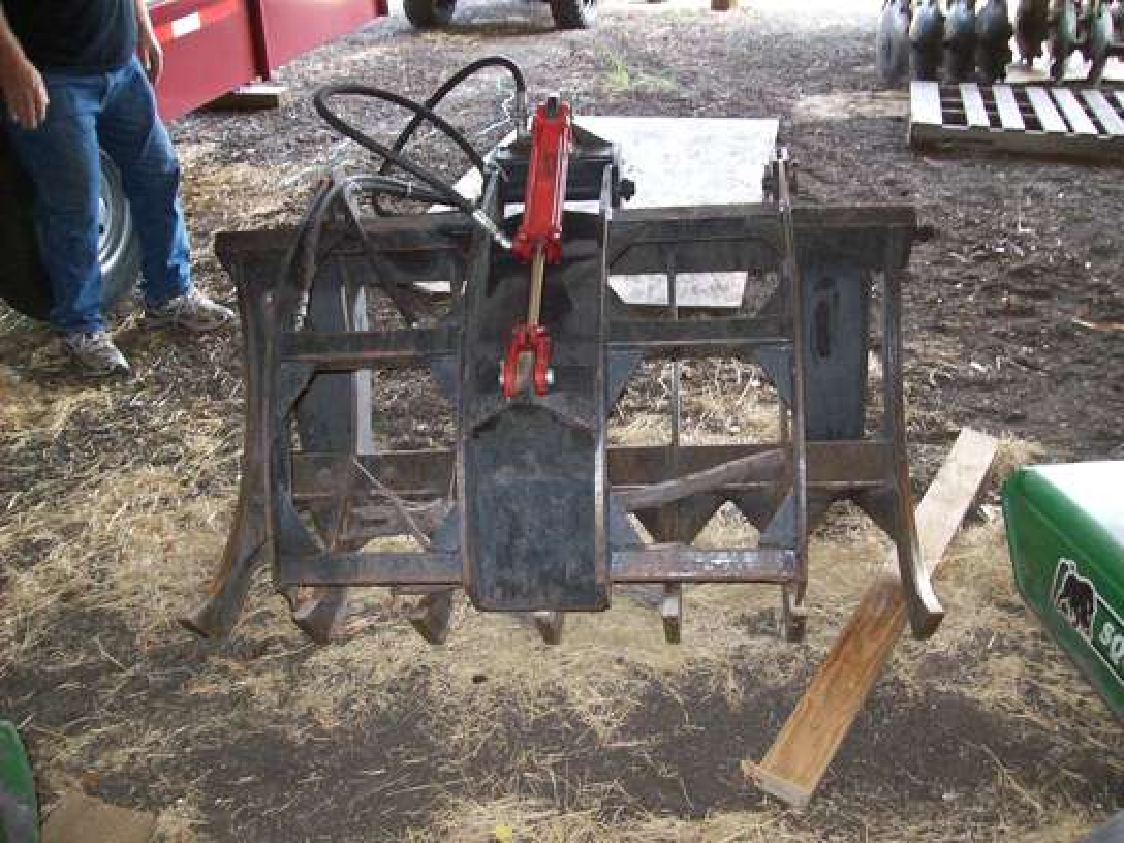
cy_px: 422
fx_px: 1169
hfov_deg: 51.4
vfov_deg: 39.7
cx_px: 562
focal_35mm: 36
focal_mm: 6
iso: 200
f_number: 2.7
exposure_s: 1/64
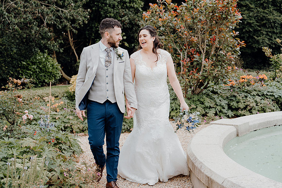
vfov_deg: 27.5
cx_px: 141
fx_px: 384
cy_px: 94
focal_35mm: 49
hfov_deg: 40.3
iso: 125
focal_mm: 49
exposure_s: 1/200
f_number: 3.5
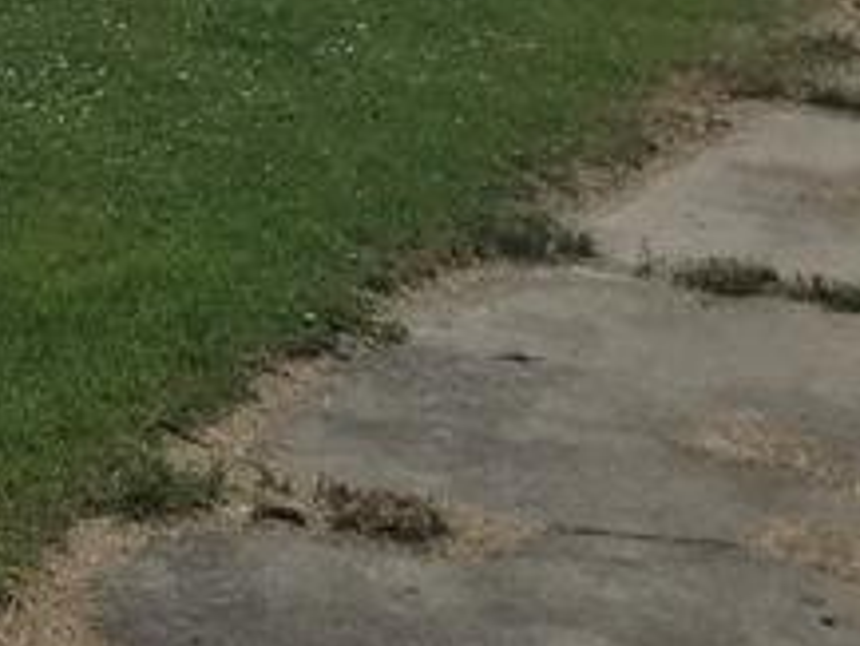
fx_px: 3281
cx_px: -404
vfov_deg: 11.0
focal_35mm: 132
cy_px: -194
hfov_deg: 14.0
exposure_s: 1/3096
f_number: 1.8
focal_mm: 3.99
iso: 20
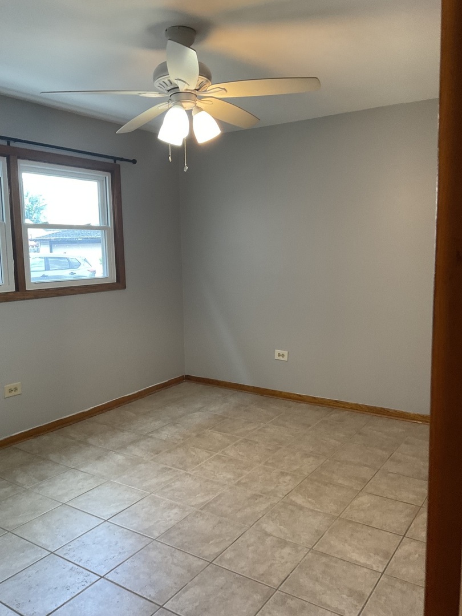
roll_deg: +0.9
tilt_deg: -6.6
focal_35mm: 29
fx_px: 516
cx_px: 231
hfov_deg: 48.2
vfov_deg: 61.7
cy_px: 308
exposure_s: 1/60
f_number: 1.8
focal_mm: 3
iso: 100
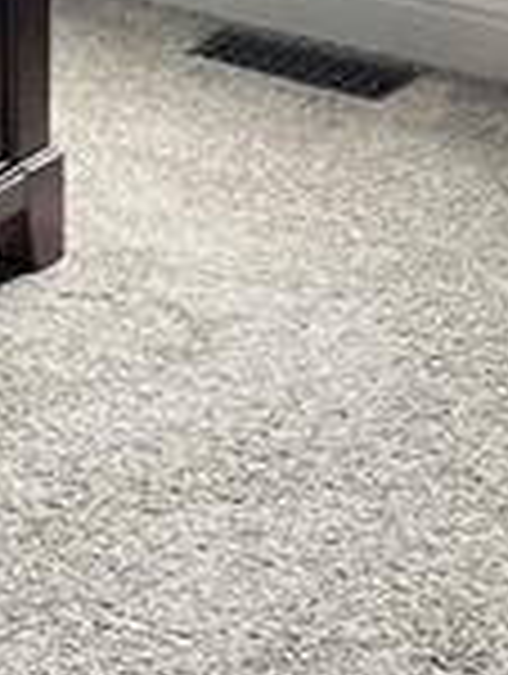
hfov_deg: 8.5
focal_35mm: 166
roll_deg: +1.8
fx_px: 3239
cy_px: -720
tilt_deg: -5.1
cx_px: -521
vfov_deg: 10.8
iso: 125
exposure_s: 1/120
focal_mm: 5.1
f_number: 1.6
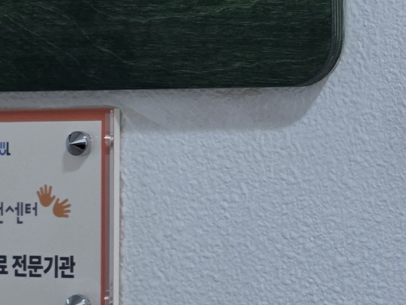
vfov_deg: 14.3
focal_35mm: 103
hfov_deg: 18.0
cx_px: 508
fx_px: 1208
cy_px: 58
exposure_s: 1/120
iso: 100
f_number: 1.7
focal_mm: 6.25
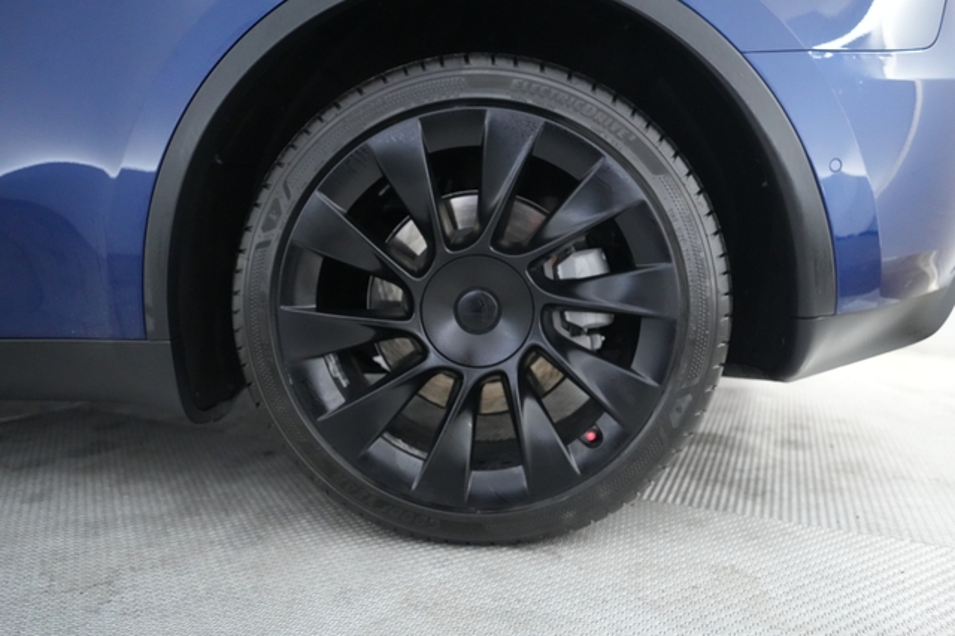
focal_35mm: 25
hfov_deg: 71.5
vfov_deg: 51.2
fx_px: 663
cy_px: 318
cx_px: 478
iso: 8000
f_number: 2.8
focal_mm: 25
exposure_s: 1/160
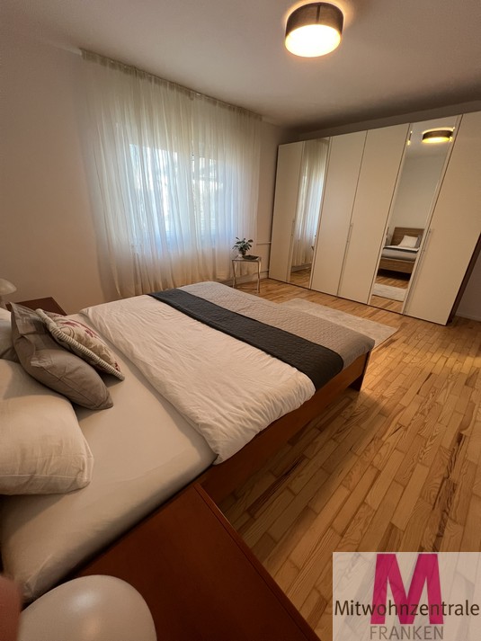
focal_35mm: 13
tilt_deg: -23.4
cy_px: 320
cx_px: 240
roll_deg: -3.1
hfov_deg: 89.9
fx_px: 241
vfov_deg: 106.2
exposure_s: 1/100
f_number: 1.8
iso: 200
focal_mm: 1.57
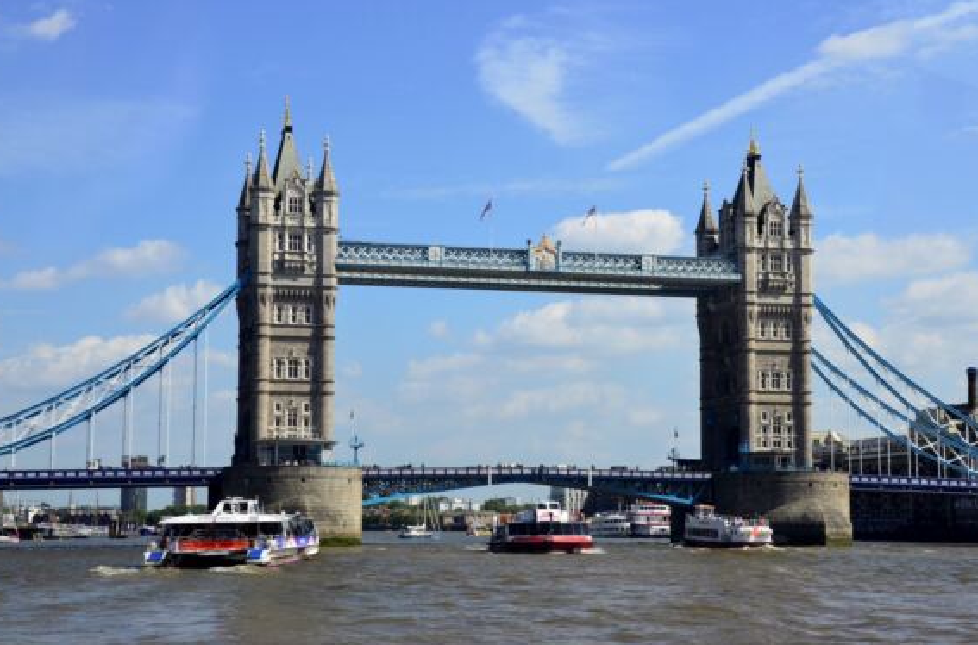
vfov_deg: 22.1
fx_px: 1652
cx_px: 528
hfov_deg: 33.0
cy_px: 349
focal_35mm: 61
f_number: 10
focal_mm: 36
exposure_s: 1/125
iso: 200
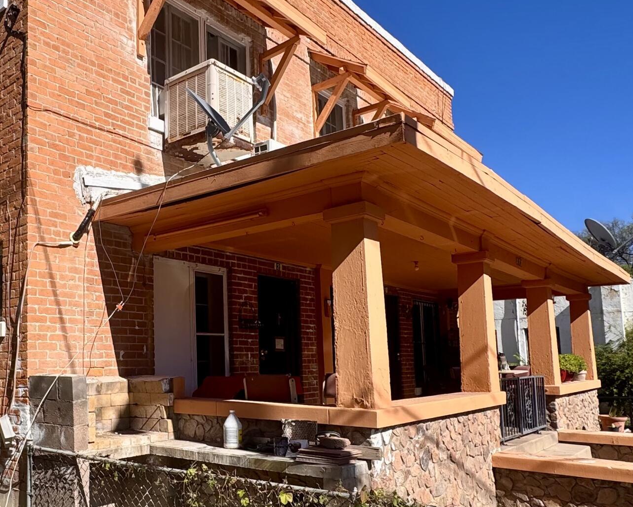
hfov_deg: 53.1
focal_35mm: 32
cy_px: 307
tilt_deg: +5.4
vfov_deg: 45.5
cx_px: 156
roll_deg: +0.3
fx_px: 600
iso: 50
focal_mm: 2.22
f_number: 2.2
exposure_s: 1/2028
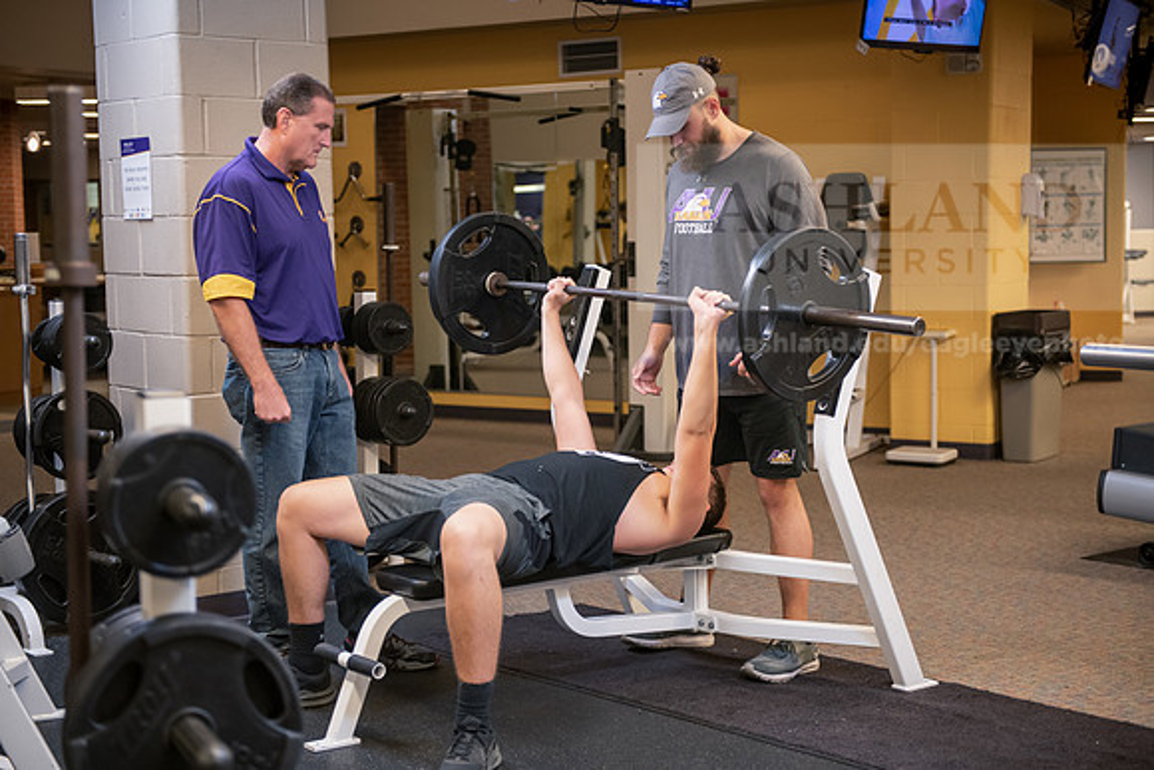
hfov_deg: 35.6
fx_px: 1795
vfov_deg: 24.2
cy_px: 385
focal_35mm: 56
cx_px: 577
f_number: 2.8
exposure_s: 1/200
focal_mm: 56
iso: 1250
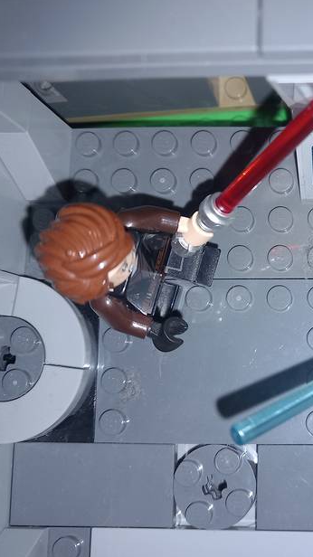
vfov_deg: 47.4
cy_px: 272
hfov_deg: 25.9
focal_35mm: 43
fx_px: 635
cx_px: 331
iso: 32
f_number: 1.8
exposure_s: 1/50
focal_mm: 4
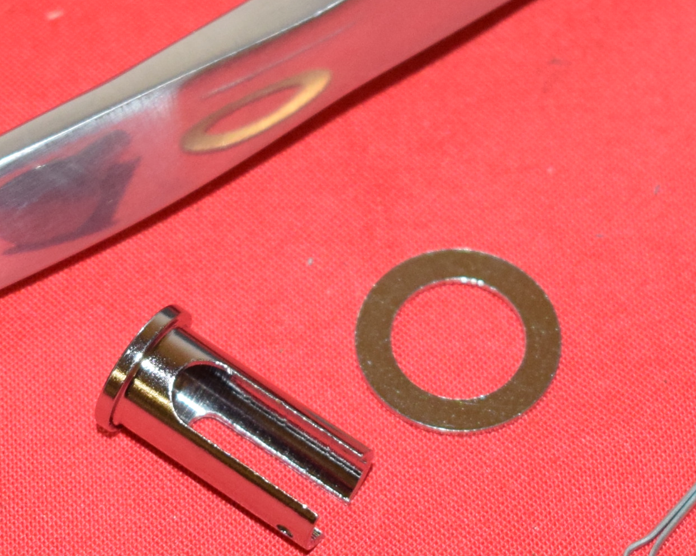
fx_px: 3248
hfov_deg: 12.2
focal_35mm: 158
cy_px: 62
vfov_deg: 9.8
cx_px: 425
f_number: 5
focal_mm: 31
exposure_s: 1/200
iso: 1250
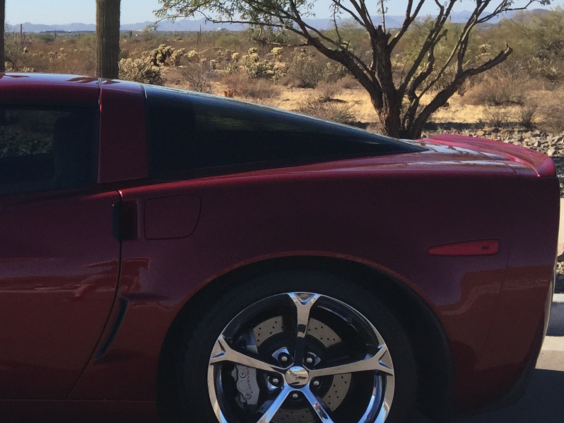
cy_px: 184
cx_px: -59
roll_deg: -1.0
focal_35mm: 72
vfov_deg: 20.4
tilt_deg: -8.1
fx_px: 1173
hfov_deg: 25.1
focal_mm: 4.15
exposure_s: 1/1980
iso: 32
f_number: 2.2
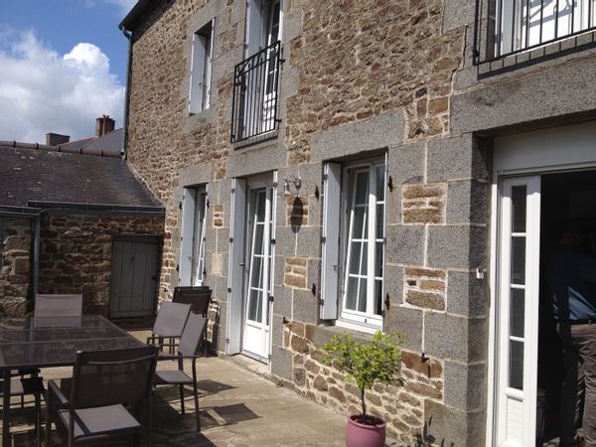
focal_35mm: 35
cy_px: 224
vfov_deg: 40.7
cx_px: 298
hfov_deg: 52.6
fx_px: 603
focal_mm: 4.28
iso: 50
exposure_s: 1/2762
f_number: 2.4
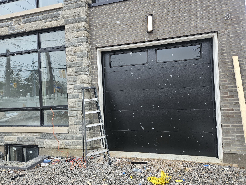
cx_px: 123
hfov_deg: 73.9
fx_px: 163
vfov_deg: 58.9
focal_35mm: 23
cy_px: 92
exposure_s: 1/232
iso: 25
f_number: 1.8
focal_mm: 5.4
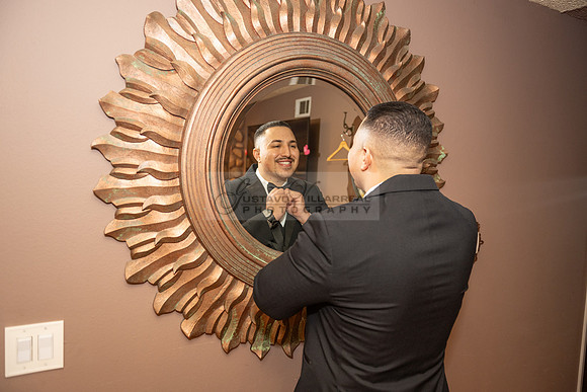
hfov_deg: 73.7
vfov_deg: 53.2
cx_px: 294
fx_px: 391
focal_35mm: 24
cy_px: 196
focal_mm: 24
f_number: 2.8
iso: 800
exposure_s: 1/160
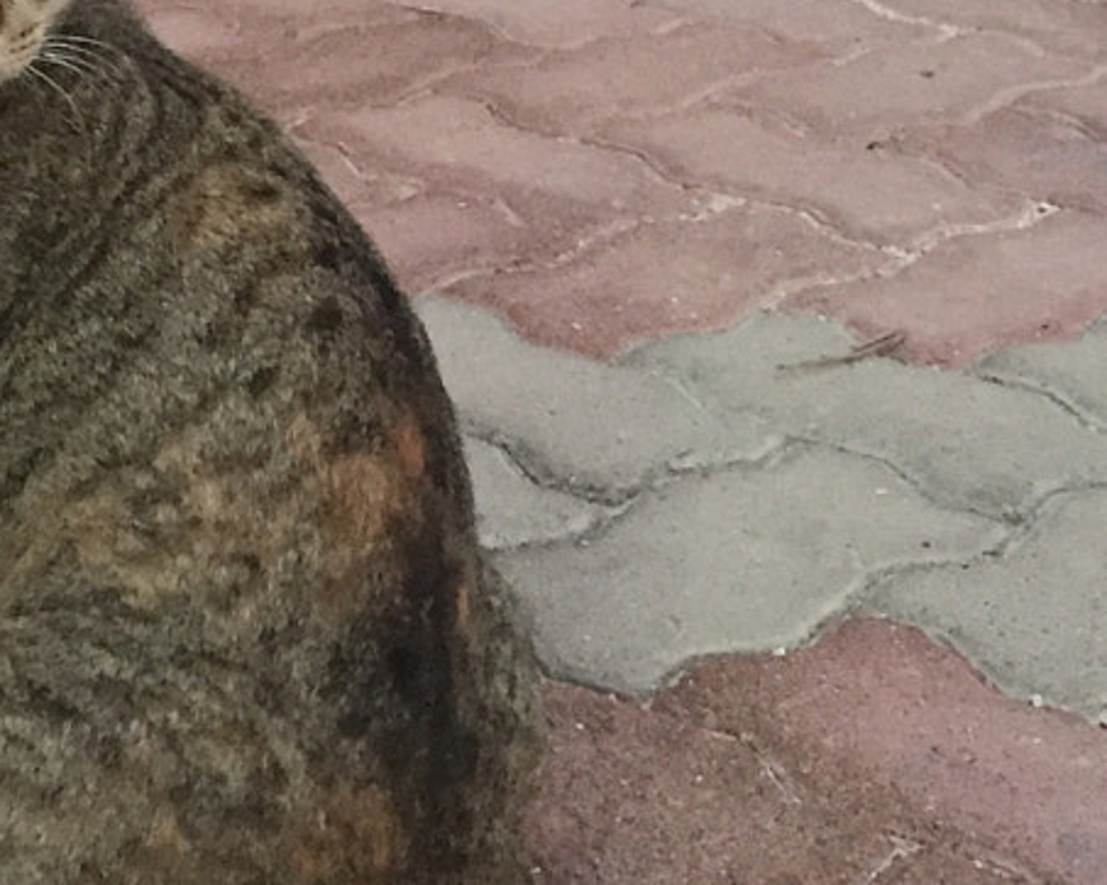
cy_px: -73
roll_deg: -1.6
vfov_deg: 15.0
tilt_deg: -14.1
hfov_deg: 19.2
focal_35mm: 100
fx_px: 3275
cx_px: 415
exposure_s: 1/17
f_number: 2.2
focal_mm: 4.15
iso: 400
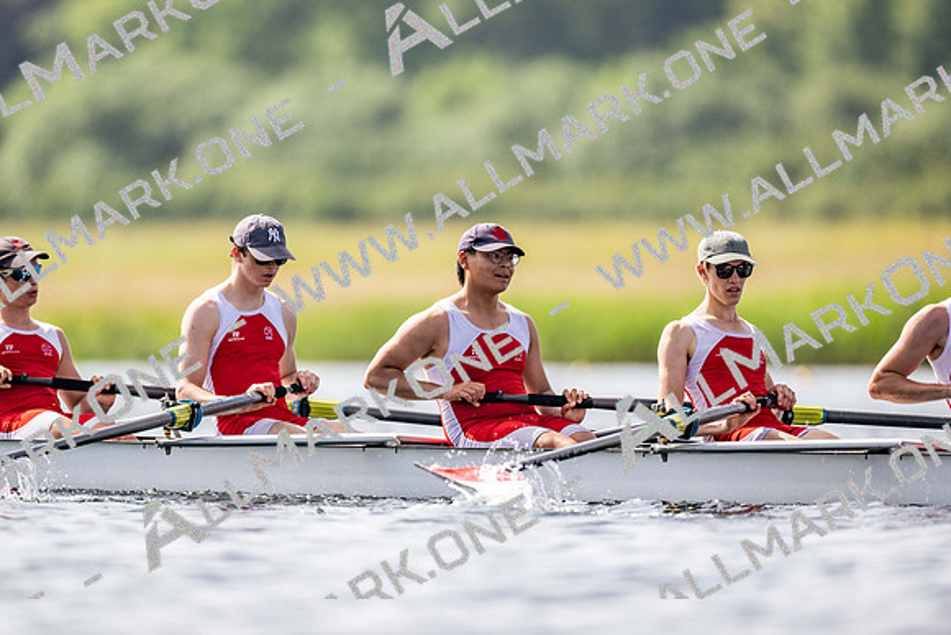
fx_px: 15853
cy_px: 318
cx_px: 476
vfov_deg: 2.3
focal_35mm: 600
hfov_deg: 3.4
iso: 220
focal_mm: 600
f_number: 4
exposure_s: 1/2500
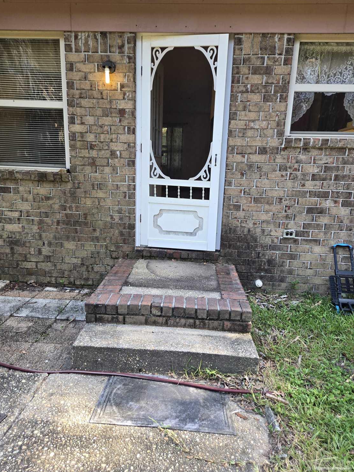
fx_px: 327
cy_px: 234
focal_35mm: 24
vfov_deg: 71.6
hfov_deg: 56.8
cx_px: 173
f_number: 1.8
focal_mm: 5.4
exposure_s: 1/180
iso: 64
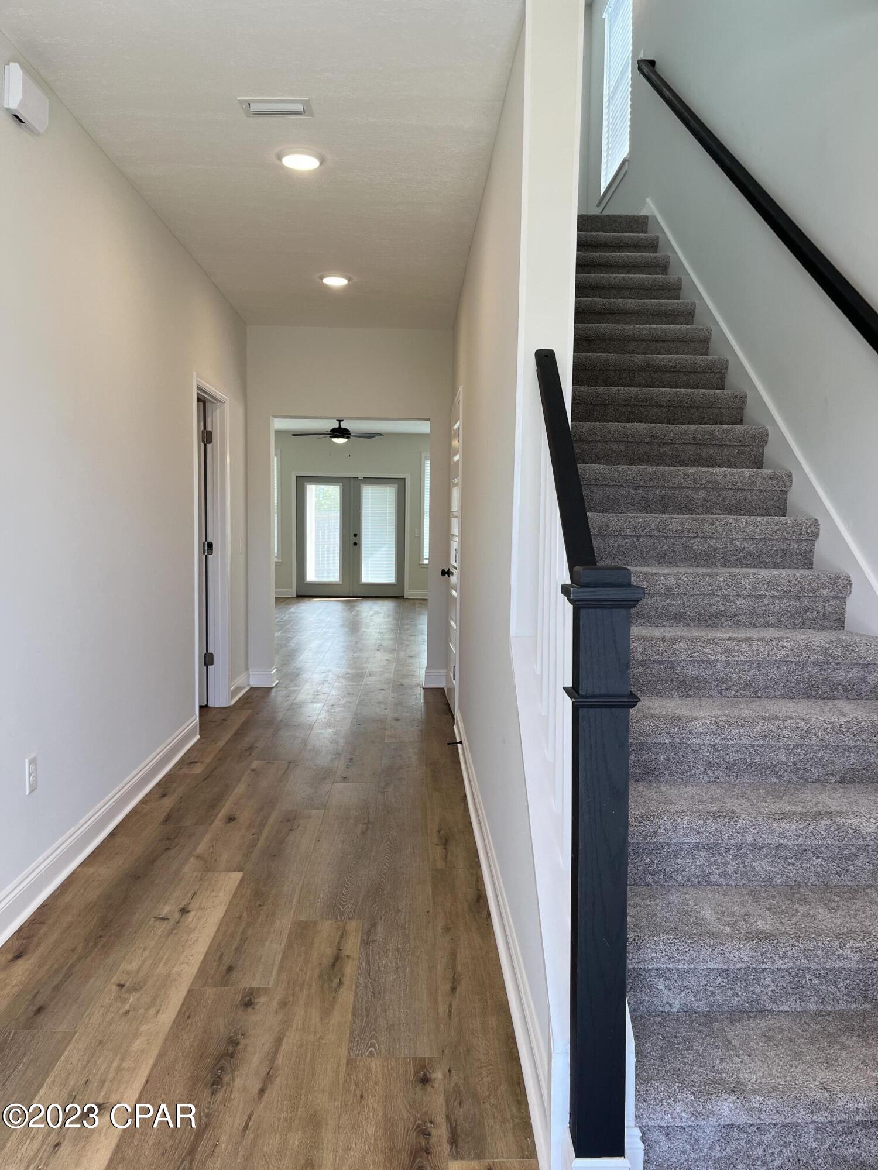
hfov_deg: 53.1
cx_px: 439
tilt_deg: -4.9
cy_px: 585
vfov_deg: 67.3
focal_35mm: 26
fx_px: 879
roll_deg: -0.1
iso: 64
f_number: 1.6
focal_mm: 5.1
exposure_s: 1/164
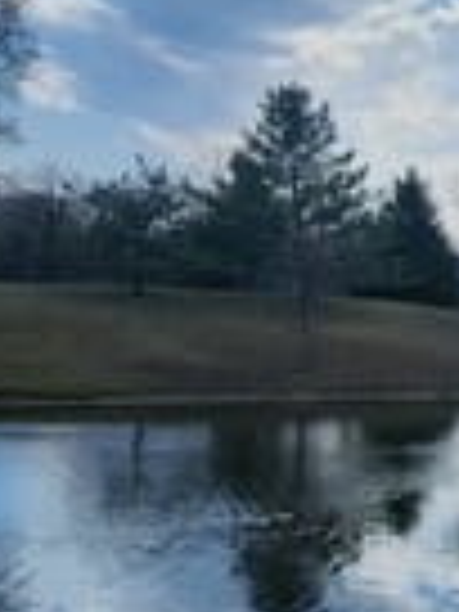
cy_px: 416
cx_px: 796
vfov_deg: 37.0
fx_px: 902
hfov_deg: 20.9
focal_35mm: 51
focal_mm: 2.2
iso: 50
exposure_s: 1/3399
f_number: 2.2
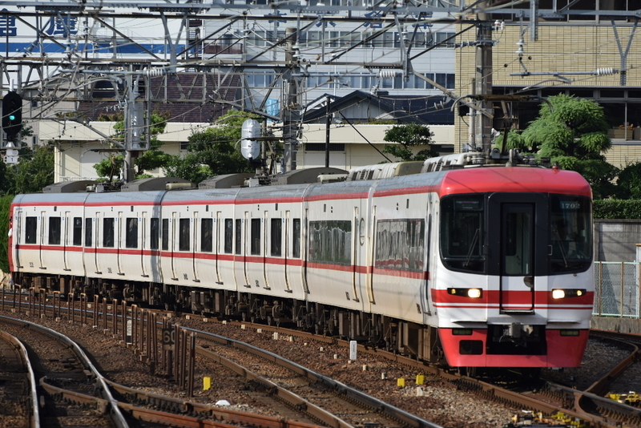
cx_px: 320
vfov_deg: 4.2
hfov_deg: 6.2
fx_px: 5878
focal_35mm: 330
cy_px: 214
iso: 100
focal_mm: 220
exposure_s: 1/800
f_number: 5.3
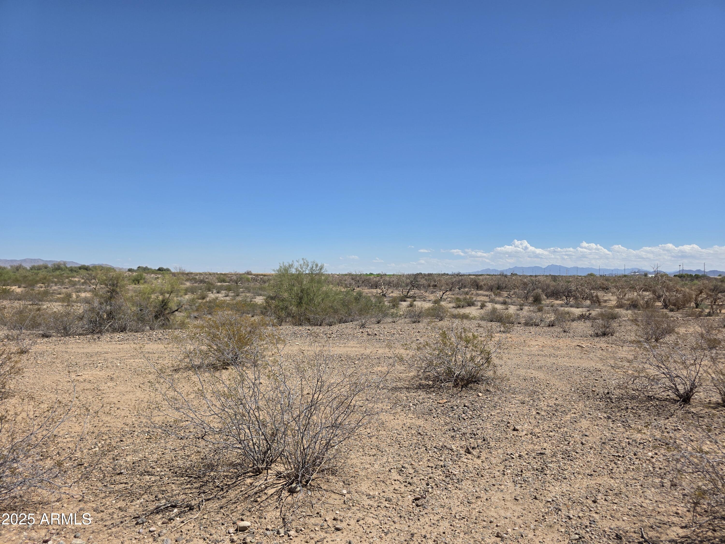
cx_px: 362
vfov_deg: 58.9
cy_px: 272
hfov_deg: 73.9
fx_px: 482
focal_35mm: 23
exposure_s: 1/7944
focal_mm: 6.3
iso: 80
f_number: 1.7
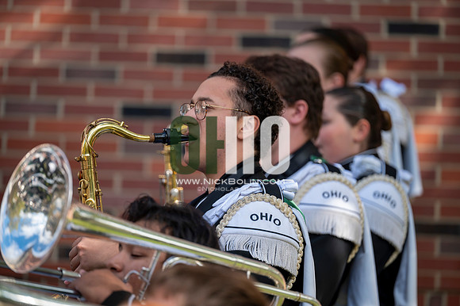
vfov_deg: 6.9
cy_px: 153
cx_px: 230
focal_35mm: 200
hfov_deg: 10.3
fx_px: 2554
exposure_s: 1/500
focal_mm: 200
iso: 64
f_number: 2.8
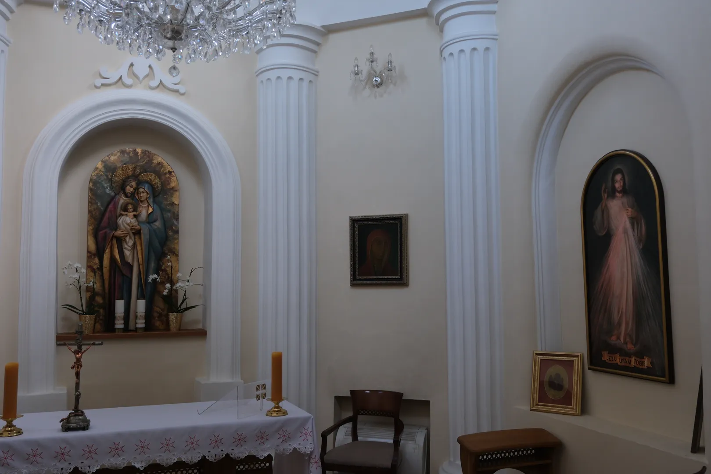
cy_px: 237
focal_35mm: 32
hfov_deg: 58.7
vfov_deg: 41.1
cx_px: 356
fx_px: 632
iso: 800
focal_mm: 21.4
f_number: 3.2
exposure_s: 1/100
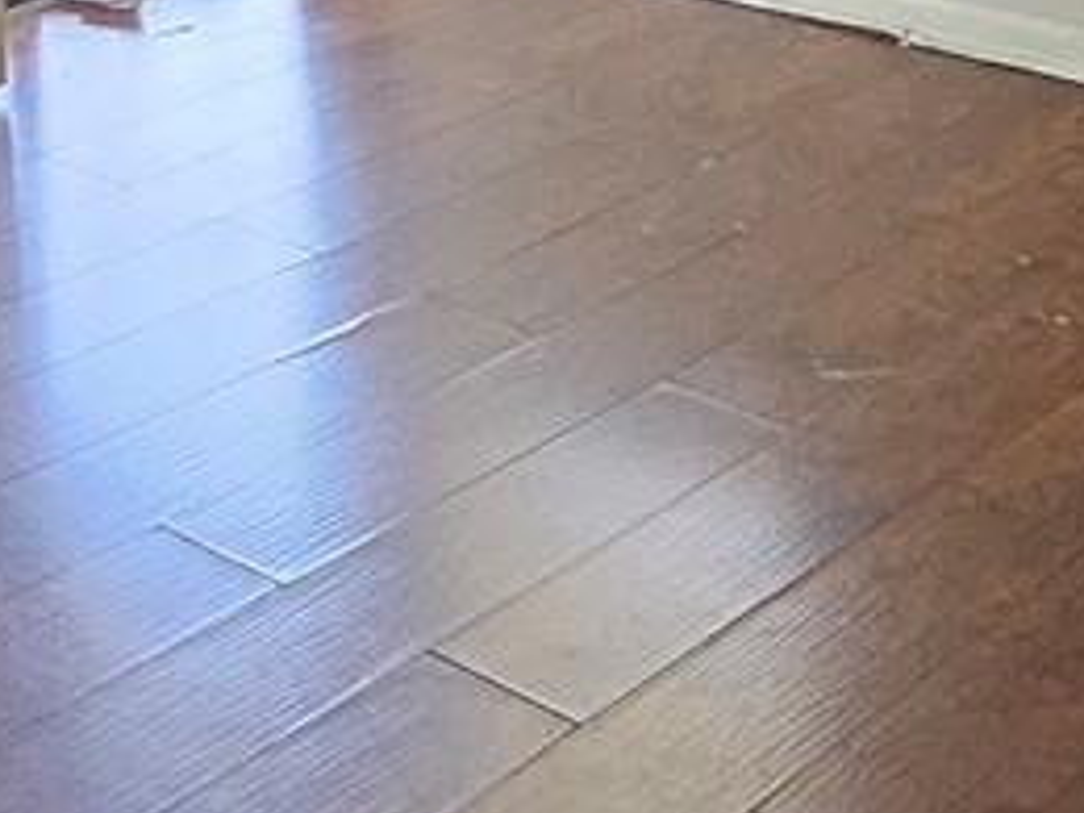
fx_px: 2505
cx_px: 442
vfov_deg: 17.2
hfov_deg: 24.4
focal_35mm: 80
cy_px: -288
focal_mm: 1.74
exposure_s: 1/77.4
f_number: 2.2
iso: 400
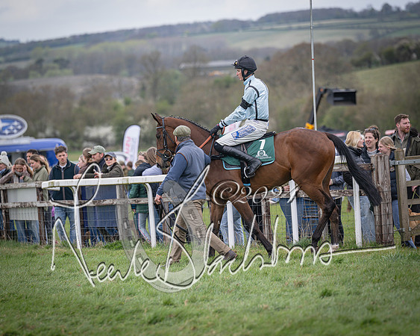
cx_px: 209
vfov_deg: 6.5
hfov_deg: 8.1
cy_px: 177
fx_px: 2967
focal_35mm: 239
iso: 400
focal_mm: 200
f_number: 4
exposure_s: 1/1000
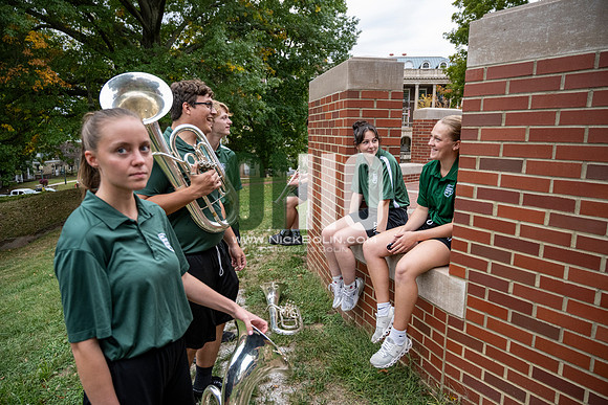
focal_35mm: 24
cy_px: 202
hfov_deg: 73.7
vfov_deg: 53.2
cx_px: 304
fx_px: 405
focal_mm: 24
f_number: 4
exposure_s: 1/500
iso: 1250
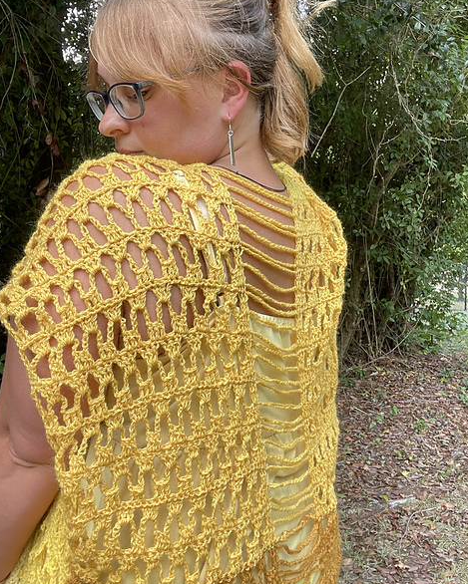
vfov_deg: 55.7
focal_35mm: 32
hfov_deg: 45.8
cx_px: 234
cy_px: 291
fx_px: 554
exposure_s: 1/121
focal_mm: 2.71
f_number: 2.2
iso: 32
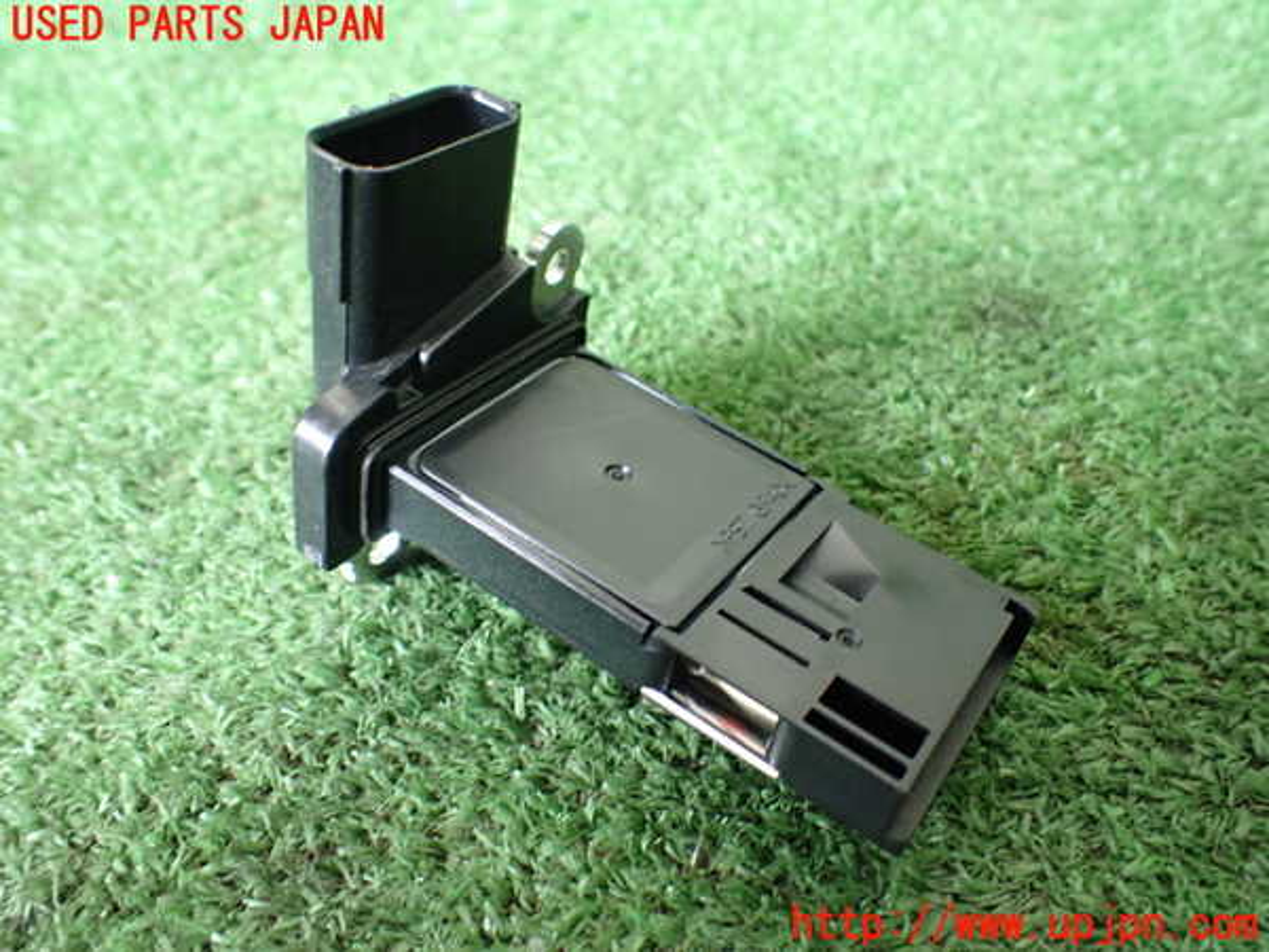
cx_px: 634
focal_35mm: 30
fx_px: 1100
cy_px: 476
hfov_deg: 60.0
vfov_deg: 46.8
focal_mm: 5.4
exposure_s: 1/60
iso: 800
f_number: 2.3
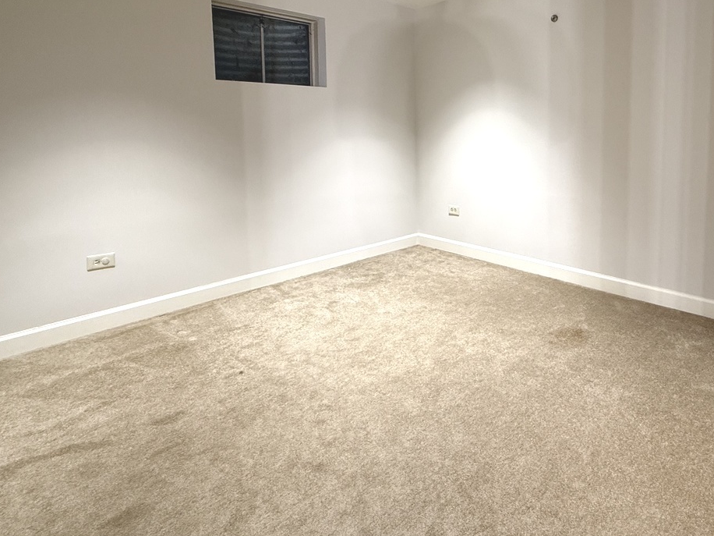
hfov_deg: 74.6
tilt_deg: -4.1
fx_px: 454
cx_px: 462
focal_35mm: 22
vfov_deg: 59.1
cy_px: 162
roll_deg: +0.3
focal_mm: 2.22
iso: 200
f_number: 2.2
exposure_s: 1/60
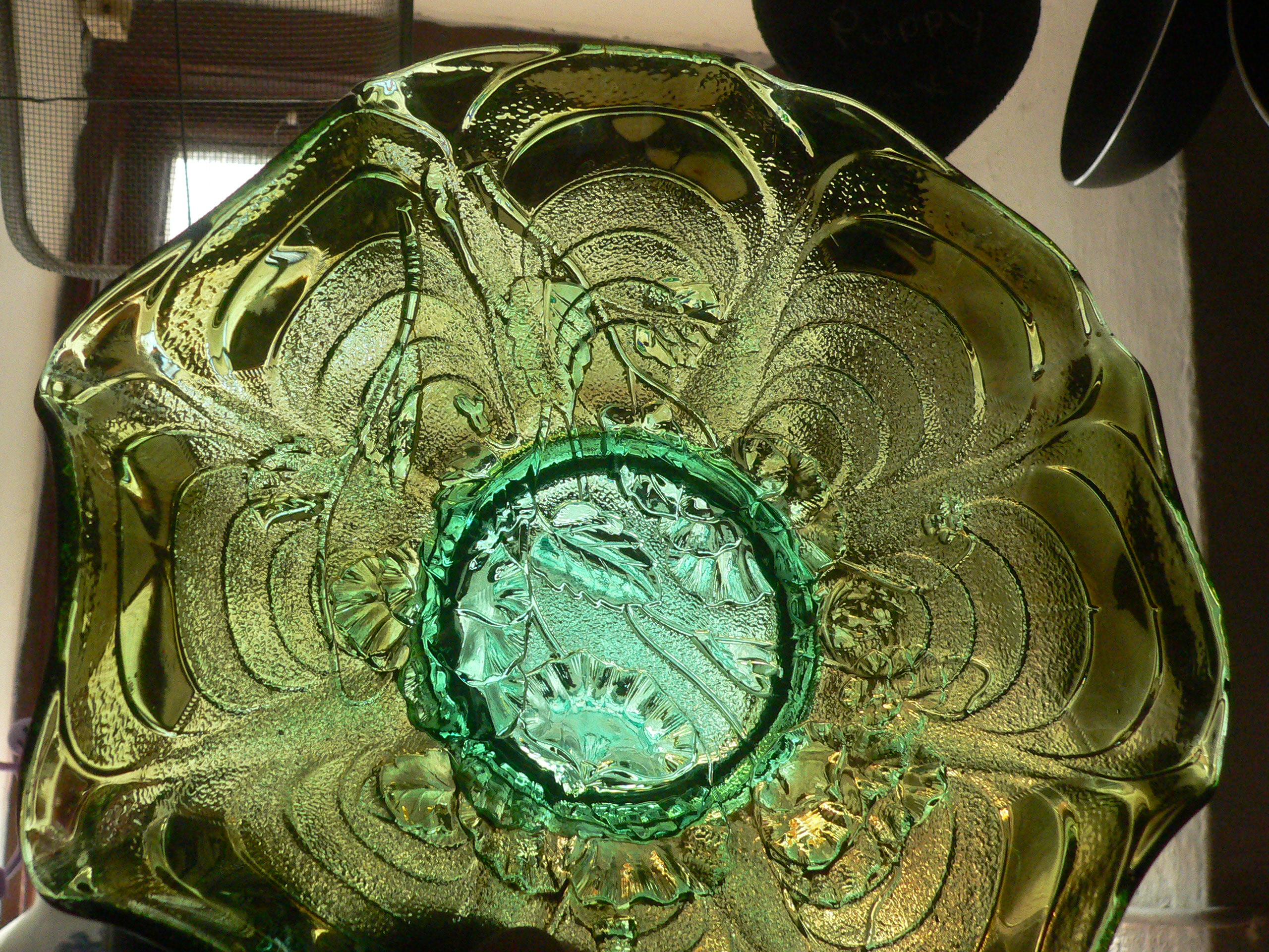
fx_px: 1320
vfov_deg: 39.7
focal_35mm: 36
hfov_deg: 51.4
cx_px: 634
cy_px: 476
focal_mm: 6
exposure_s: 1/200
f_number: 4
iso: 400
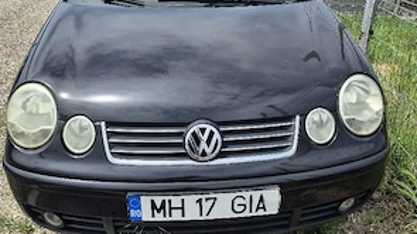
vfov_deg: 34.2
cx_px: 209
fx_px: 376
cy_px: 70
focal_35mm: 34
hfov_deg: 58.0
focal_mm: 5.4
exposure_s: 1/2500
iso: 25
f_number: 1.8
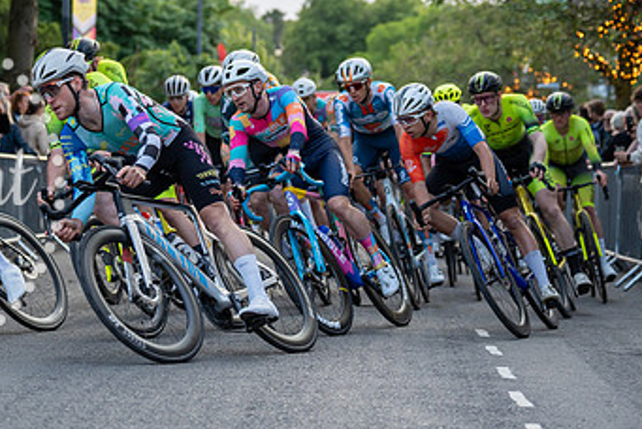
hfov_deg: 17.1
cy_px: 89
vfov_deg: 11.5
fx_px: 2124
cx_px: 181
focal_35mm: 119
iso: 1000
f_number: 2.8
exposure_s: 1/800
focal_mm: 70
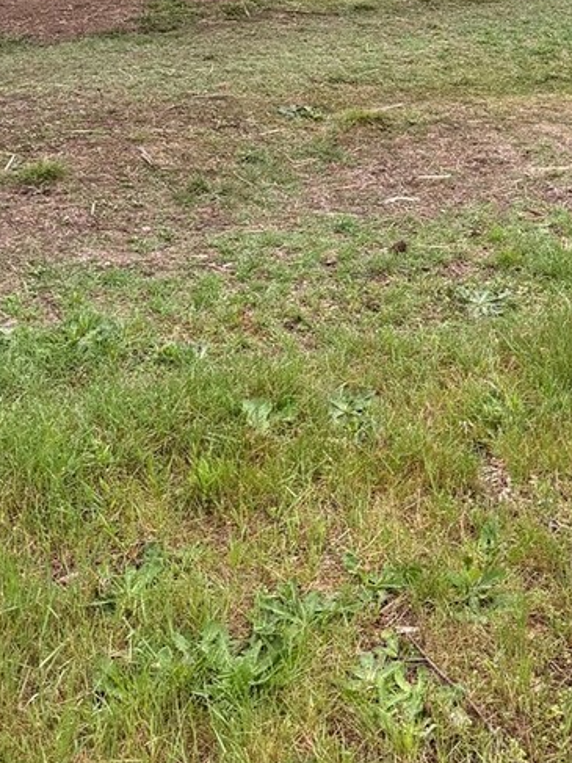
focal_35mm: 71
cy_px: -49
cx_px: 606
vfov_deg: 25.6
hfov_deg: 19.9
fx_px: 1565
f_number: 1.78
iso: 100
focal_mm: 6.76
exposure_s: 1/464
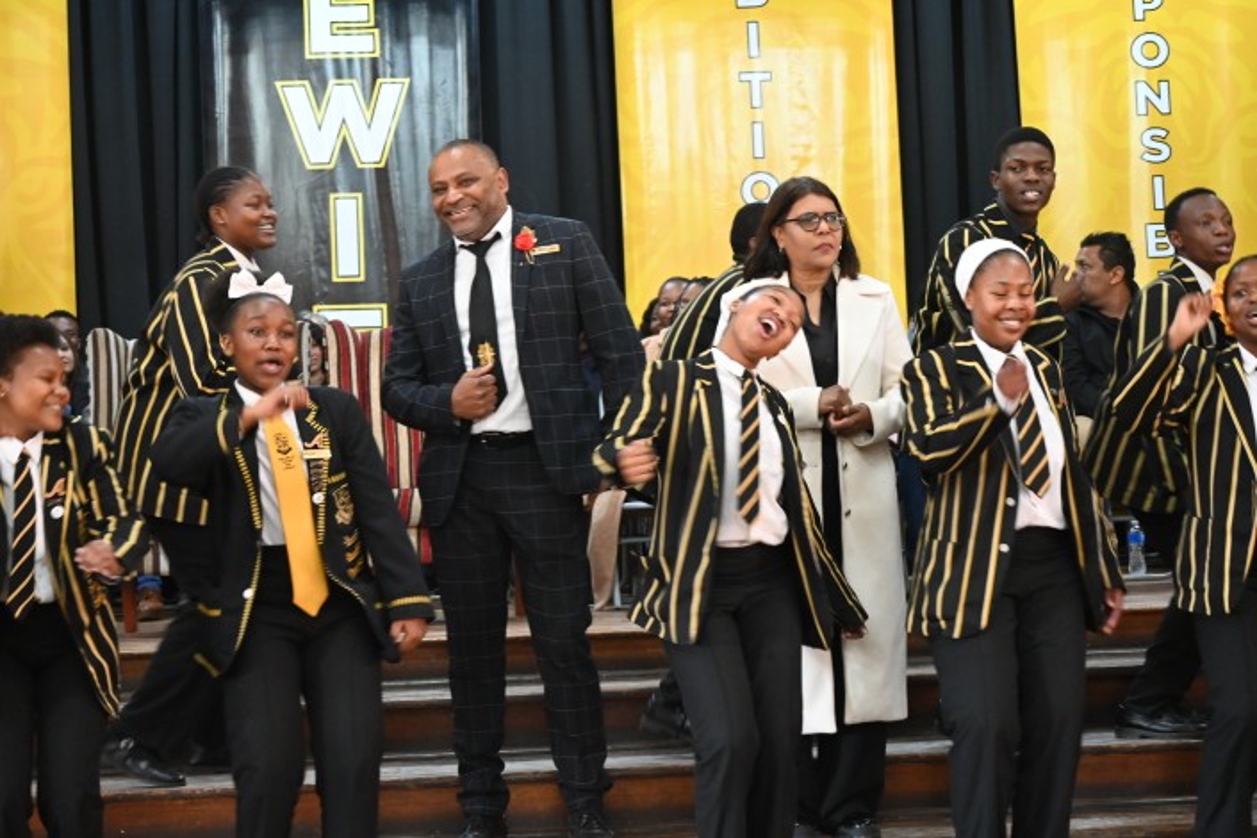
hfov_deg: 27.0
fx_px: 2619
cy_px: 419
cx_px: 628
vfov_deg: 18.2
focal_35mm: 75
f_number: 4.5
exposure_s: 1/60
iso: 4000
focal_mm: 50
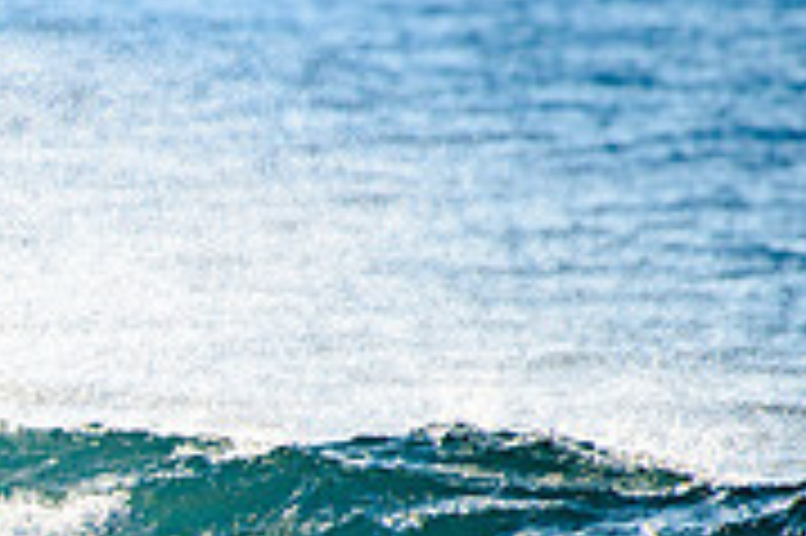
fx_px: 36258
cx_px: -419
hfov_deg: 1.3
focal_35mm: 1621
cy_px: 637
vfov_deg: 0.8
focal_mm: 500
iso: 140
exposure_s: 1/2000
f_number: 5.6
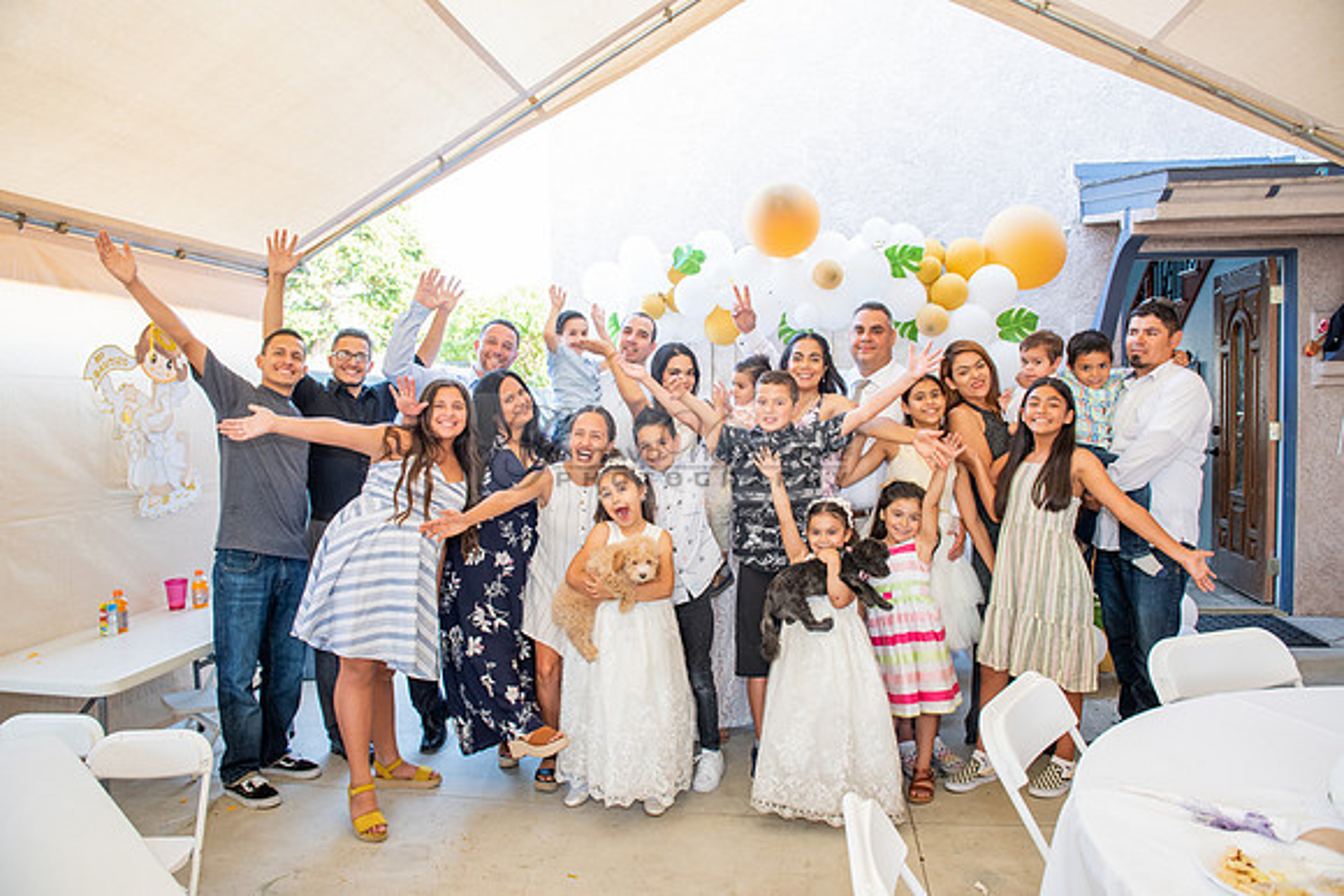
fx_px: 896
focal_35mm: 24
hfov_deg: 73.7
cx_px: 672
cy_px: 448
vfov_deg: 53.2
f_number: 4.5
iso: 500
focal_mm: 24
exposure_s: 1/80
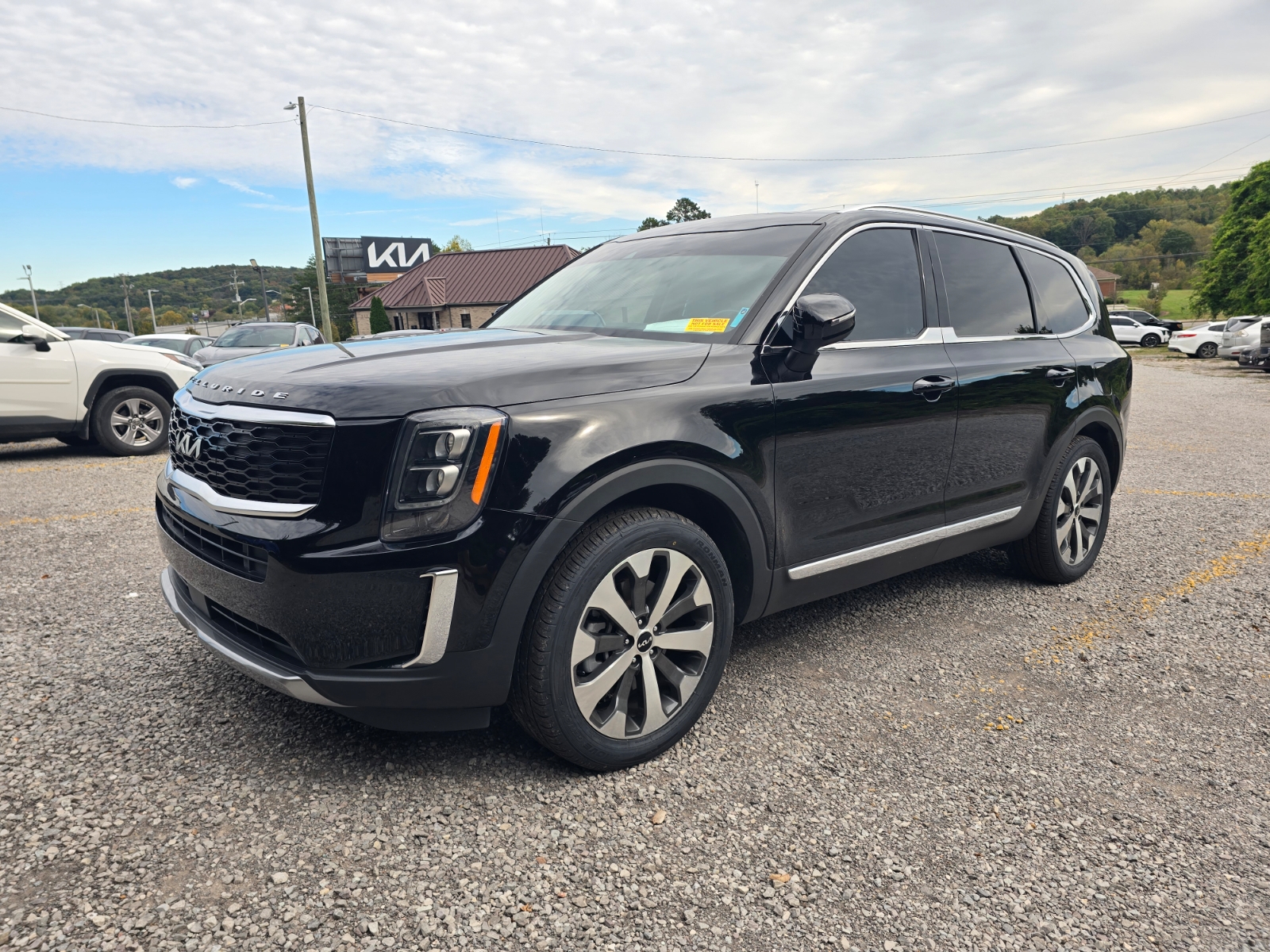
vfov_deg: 58.9
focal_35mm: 23
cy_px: 476
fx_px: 844
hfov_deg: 73.9
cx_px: 635
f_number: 1.7
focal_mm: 6.3
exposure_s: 1/245
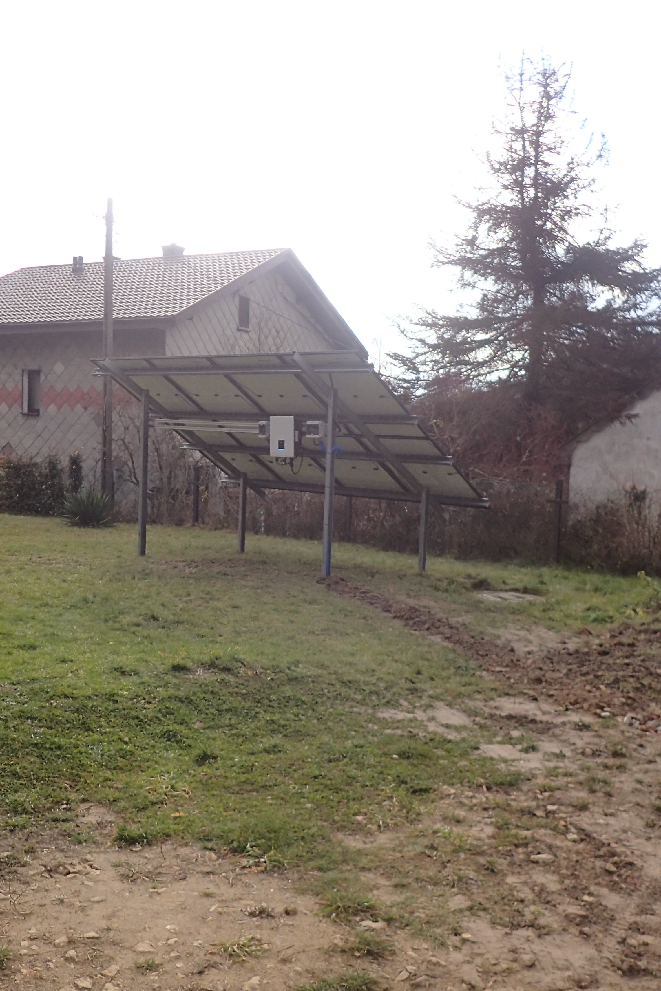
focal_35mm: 35
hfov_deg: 37.8
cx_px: 285
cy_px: 498
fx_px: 964
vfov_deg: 54.4
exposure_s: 1/160
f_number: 5.6
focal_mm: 4.5
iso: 100
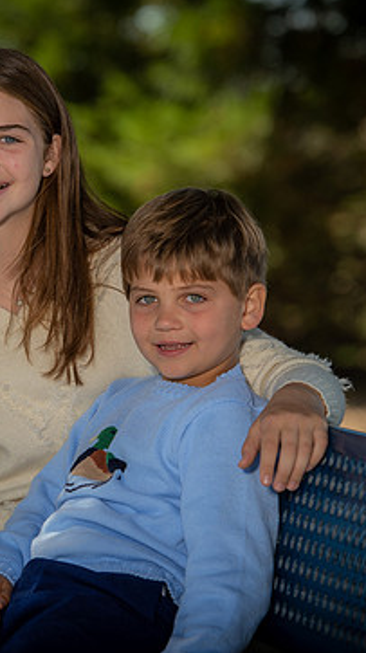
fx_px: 4064
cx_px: 61
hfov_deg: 5.2
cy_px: 325
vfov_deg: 9.2
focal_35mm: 235
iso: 50
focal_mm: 140
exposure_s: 1/250
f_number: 3.5
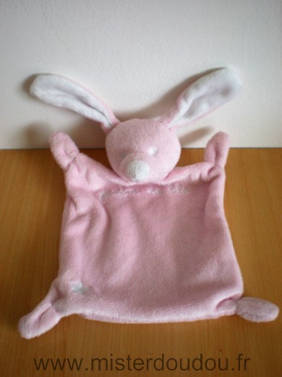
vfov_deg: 49.0
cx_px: 141
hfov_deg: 37.7
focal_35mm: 38
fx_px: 413
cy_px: 188
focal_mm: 6.3
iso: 200
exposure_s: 1/21.5
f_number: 3.1
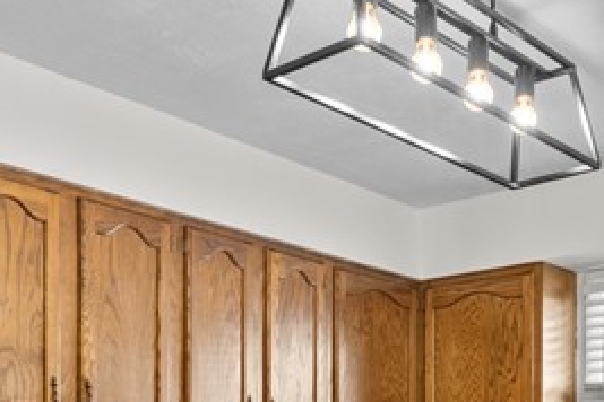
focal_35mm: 57
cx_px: 369
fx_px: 956
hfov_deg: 34.9
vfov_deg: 21.8
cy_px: 495
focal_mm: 14
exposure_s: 1/2.5
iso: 1000
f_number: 6.3
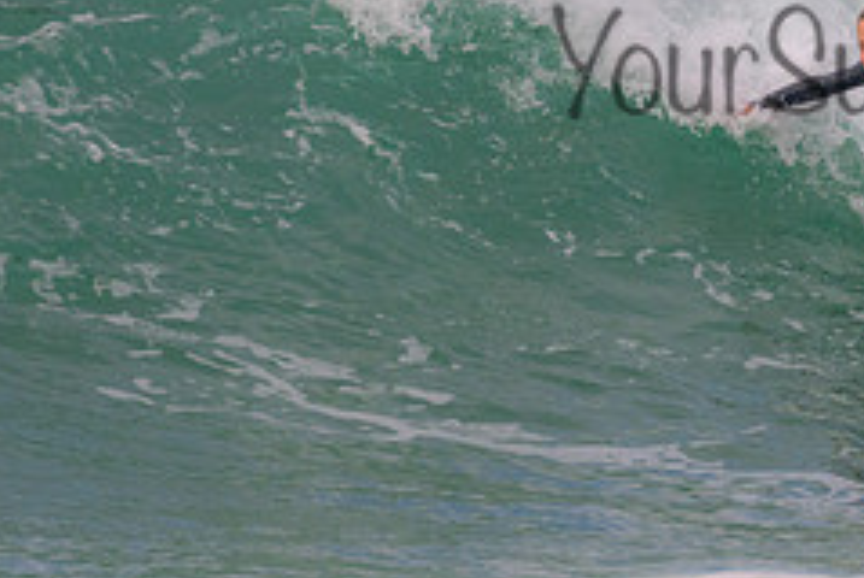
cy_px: 4
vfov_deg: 0.7
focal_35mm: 2013
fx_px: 48371
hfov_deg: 1.0
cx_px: 885
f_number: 11
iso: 1400
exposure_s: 1/1250
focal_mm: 800
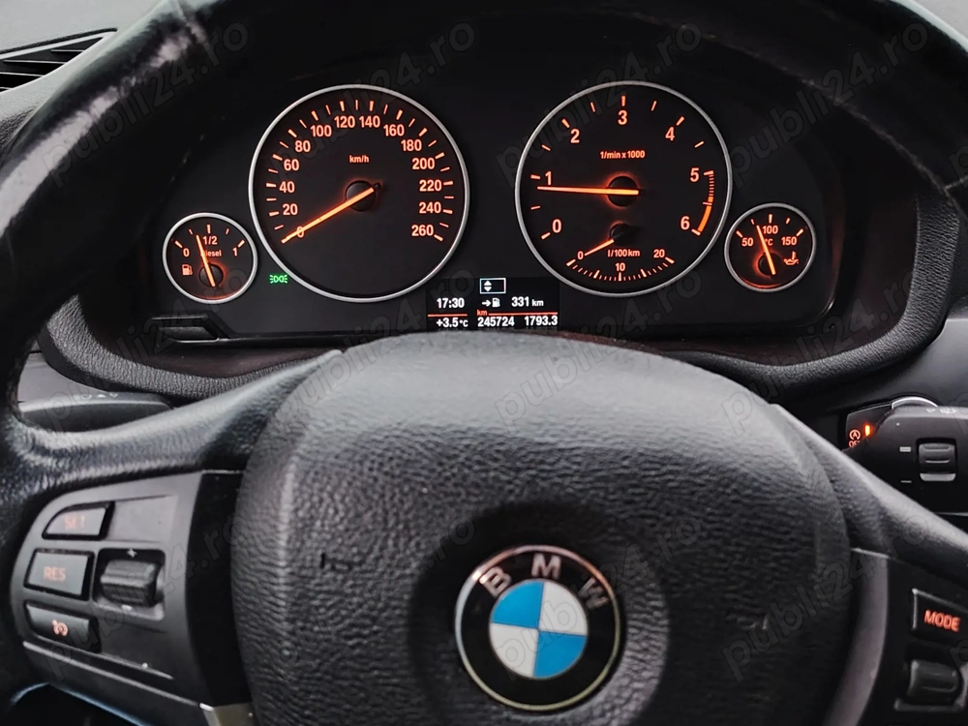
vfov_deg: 33.6
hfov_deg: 43.9
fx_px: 1202
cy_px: 363
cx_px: 484
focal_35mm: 43
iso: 2147
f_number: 1.75
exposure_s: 1/20
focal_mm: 5.25
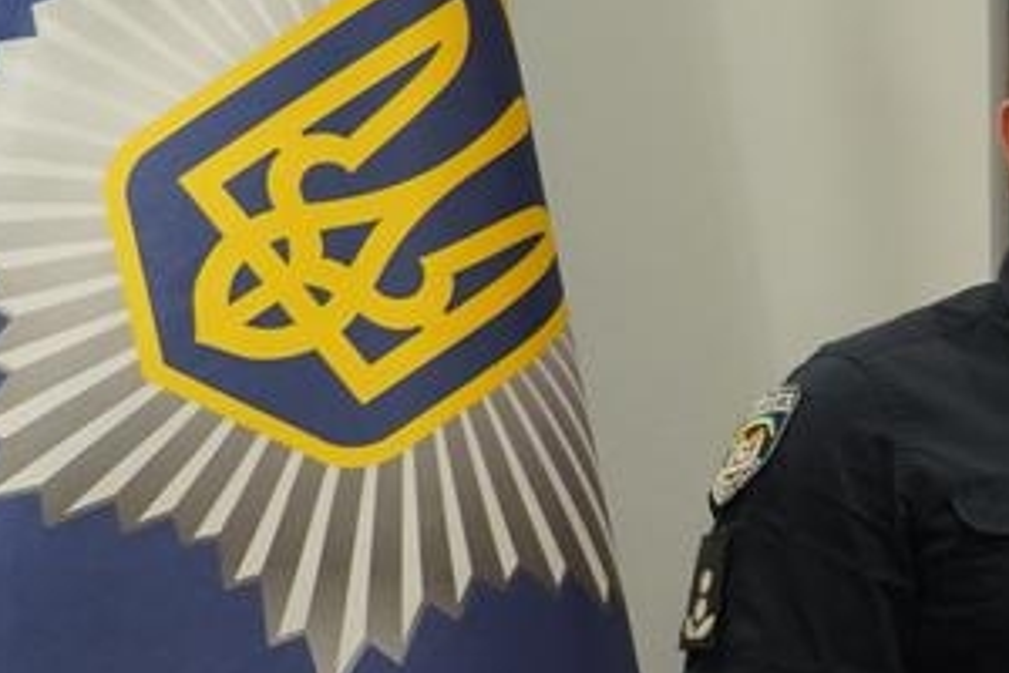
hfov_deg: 10.1
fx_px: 4904
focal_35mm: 175
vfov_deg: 7.7
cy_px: 912
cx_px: 2502
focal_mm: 35
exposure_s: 1/160
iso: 2500
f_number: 4
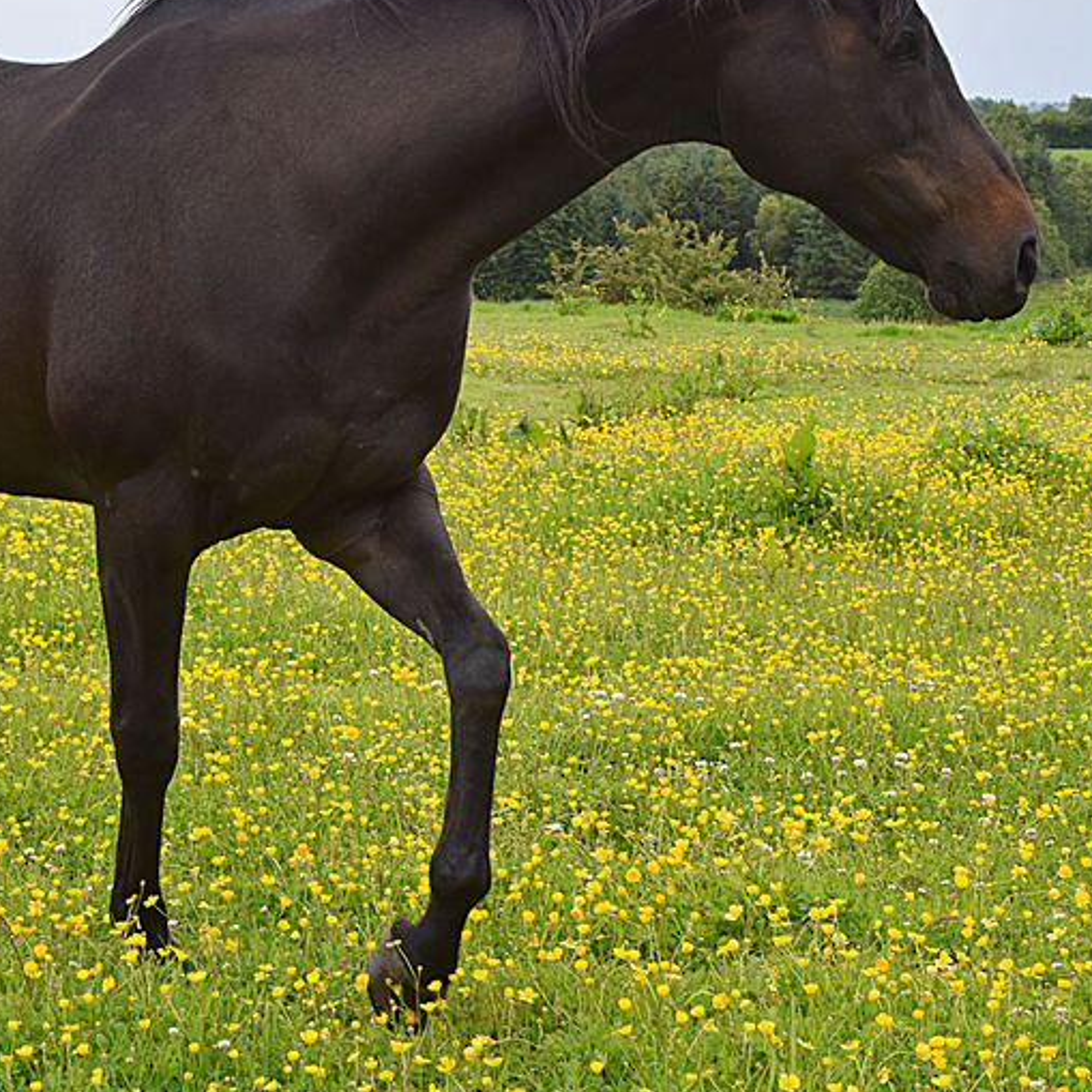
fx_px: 3207
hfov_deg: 19.3
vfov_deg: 19.3
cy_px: 428
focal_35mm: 90
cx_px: 397
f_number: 10
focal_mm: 35
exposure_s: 1/400
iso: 200
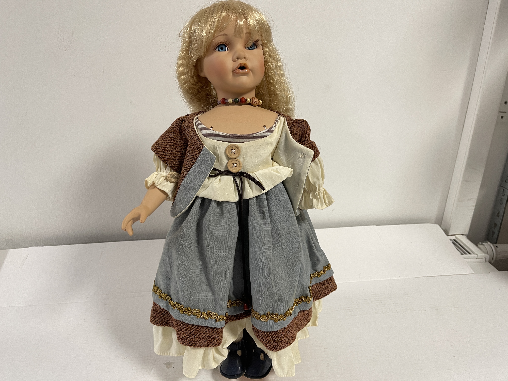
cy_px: 190
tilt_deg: -23.4
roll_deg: -0.8
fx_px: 367
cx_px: 254
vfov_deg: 54.9
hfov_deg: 69.4
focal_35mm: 25
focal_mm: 5.1
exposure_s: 1/50
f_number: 1.6
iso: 125
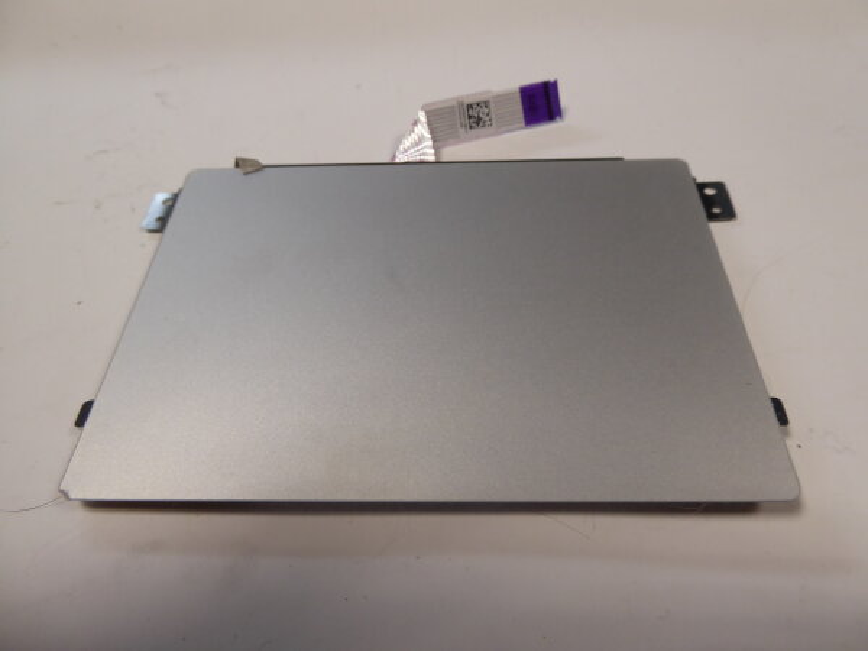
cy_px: 326
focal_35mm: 25
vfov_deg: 54.9
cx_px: 434
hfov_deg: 69.4
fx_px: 627
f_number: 3.3
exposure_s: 1/60
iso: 200
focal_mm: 4.3
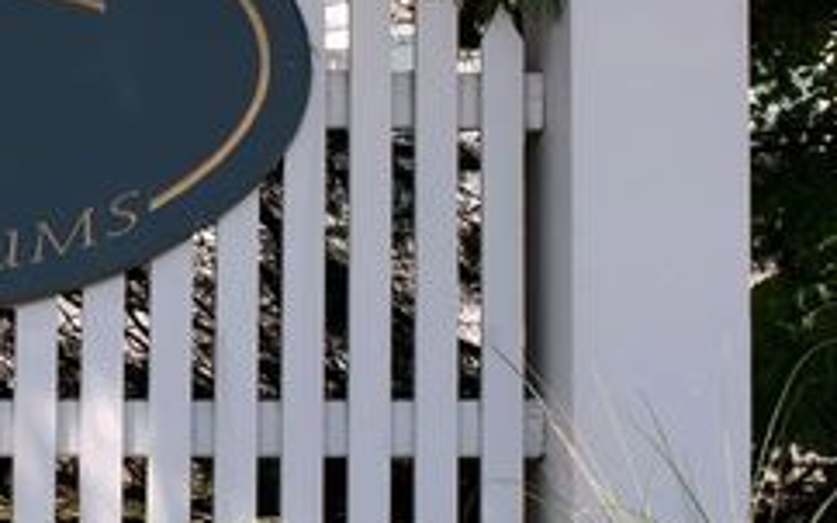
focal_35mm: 151
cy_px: 282
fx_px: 3443
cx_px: -121
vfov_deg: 8.7
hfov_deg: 13.5
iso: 64
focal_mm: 35
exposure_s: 1/15
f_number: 13
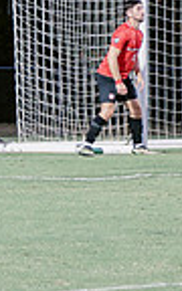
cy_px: 138
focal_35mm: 529
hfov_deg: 2.4
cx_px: 831
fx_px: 4198
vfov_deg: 4.0
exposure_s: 1/80
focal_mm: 90
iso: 640
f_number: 2.8
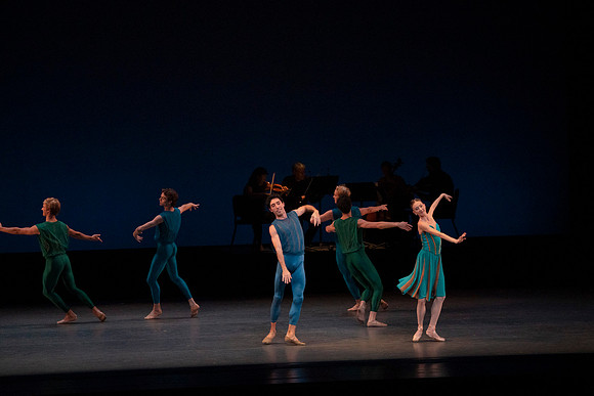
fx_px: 3053
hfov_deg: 11.1
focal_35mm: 185
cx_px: 297
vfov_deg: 7.4
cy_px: 198
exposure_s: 1/400
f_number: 8
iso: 8000
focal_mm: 185
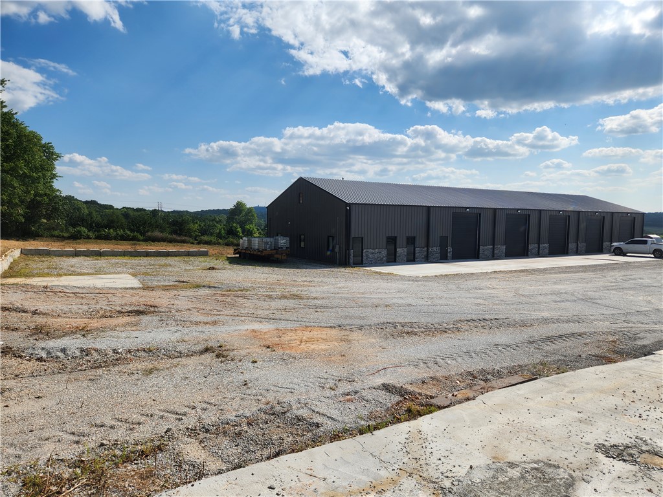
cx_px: 332
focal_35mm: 23
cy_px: 248
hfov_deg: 73.9
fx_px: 441
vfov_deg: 58.9
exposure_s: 1/2913
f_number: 1.8
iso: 20
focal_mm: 5.4
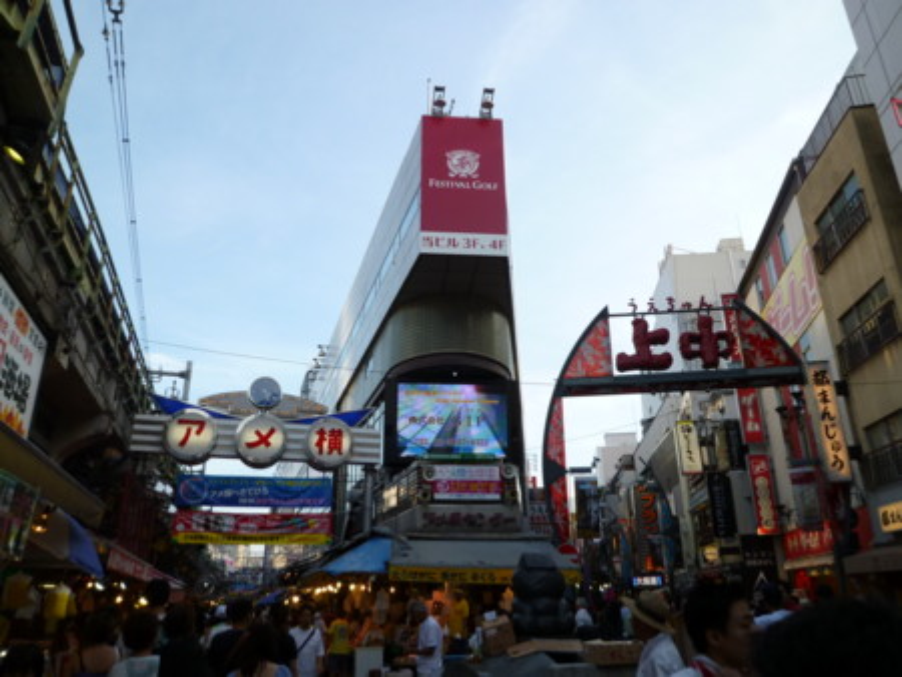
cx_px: 451
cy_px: 338
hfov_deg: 69.4
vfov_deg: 54.9
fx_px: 652
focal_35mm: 25
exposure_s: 1/125
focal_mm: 4.5
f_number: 4
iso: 80
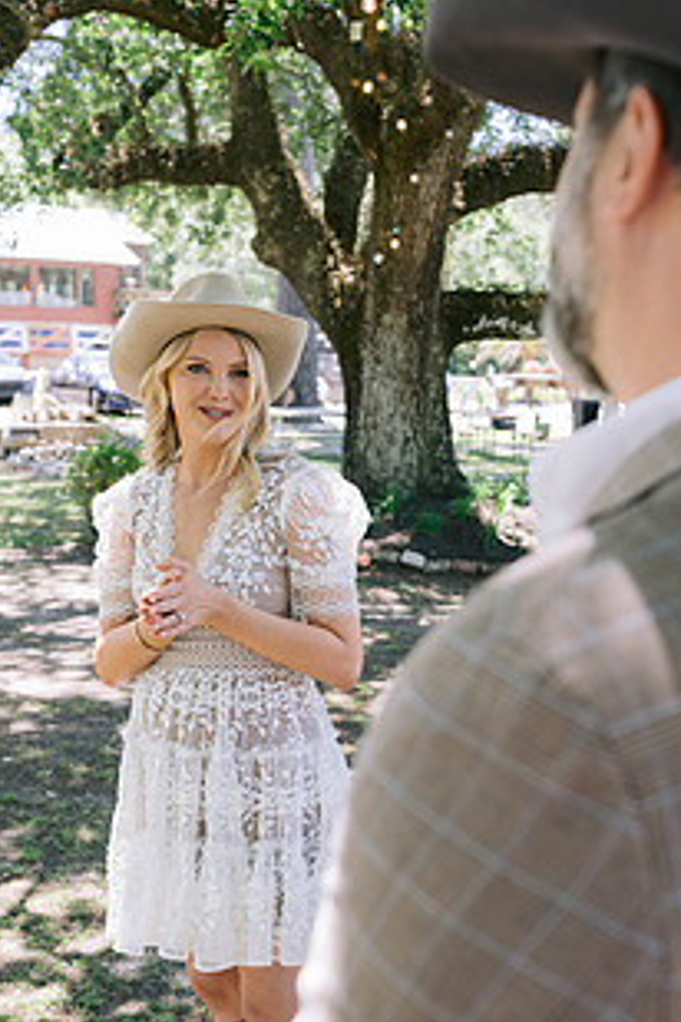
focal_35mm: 51
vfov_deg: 38.8
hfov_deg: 26.4
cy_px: 572
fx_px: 1447
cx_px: 407
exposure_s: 1/400
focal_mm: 35
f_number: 4
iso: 400
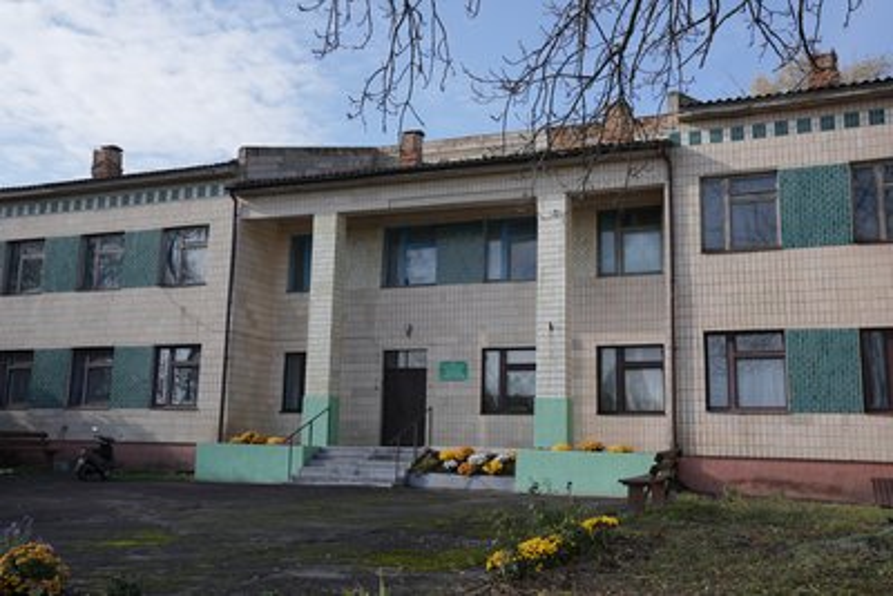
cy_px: 298
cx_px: 446
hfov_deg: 54.4
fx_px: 868
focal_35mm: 35
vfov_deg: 37.9
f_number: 5.6
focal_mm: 35
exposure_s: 1/500
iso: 125
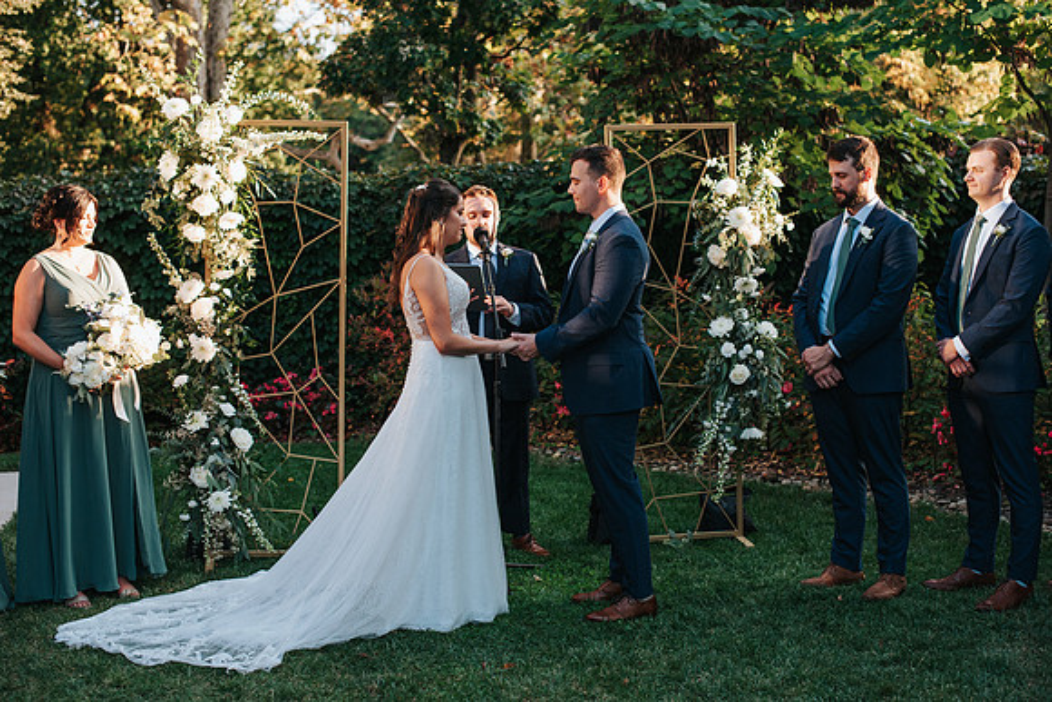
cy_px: 351
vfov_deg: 26.1
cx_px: 526
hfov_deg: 38.3
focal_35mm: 52
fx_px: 1513
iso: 1000
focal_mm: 50
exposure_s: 1/800
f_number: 3.2
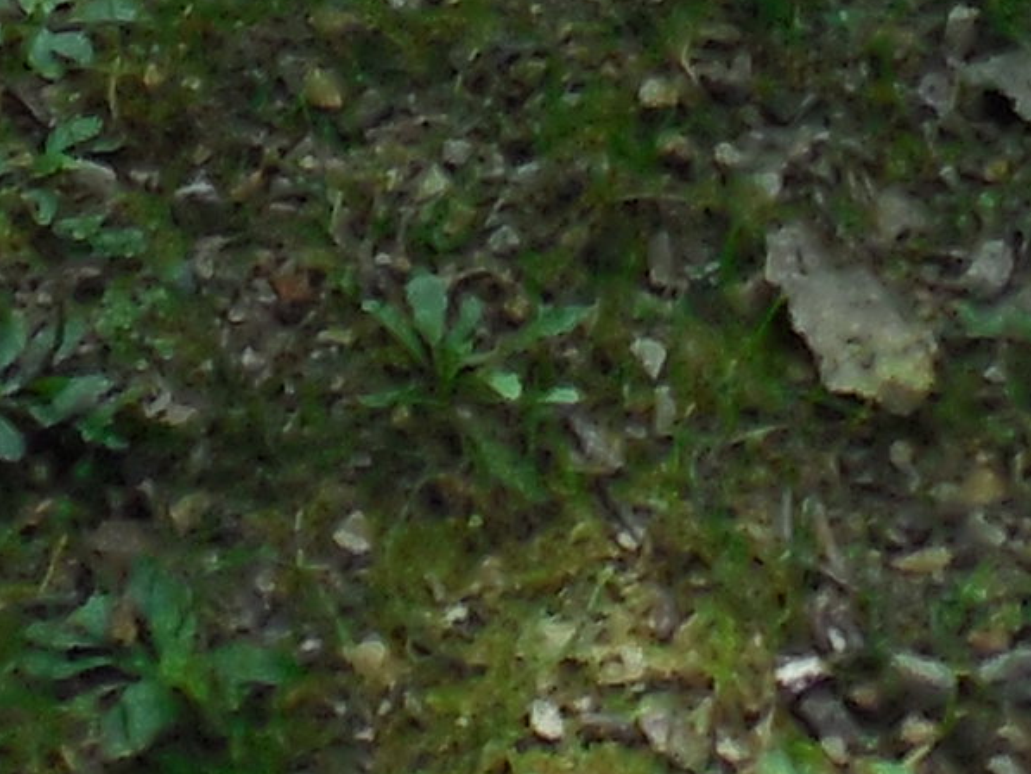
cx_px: 490
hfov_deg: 9.2
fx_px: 6435
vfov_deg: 6.1
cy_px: -1918
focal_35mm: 216
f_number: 3.5
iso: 125
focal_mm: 5
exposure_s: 1/250
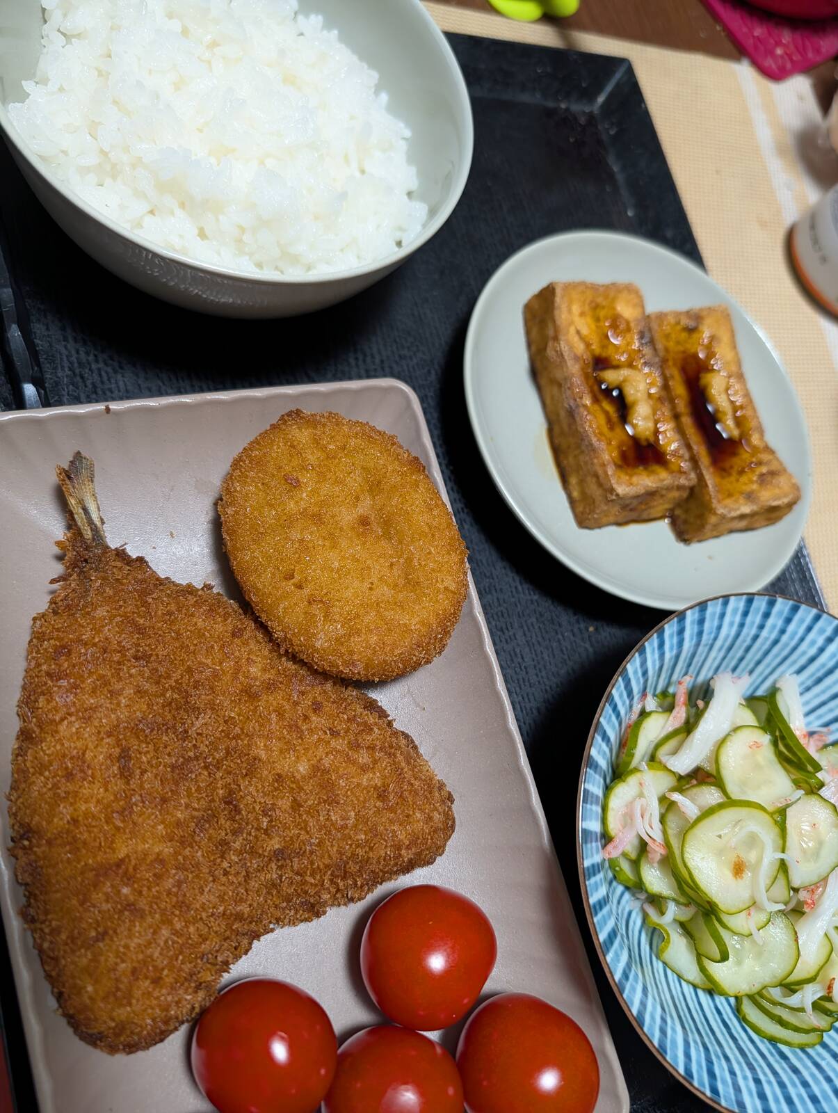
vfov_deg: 71.5
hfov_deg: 56.9
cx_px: 419
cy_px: 556
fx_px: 773
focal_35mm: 24
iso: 587
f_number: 1.68
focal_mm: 6.9
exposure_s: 1/47.2
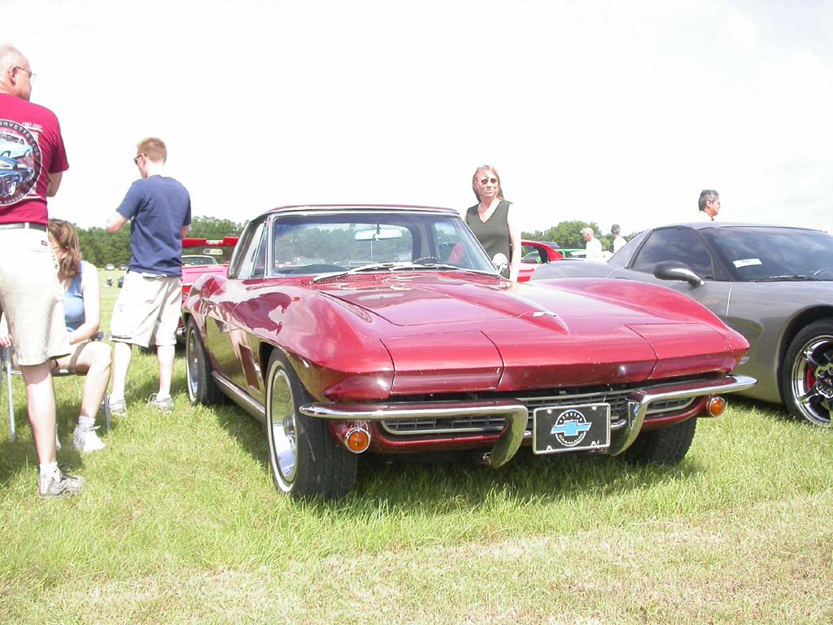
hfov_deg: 49.0
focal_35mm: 38
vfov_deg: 37.7
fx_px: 914
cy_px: 312
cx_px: 416
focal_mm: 7.85
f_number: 2.6
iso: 100
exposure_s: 1/1000
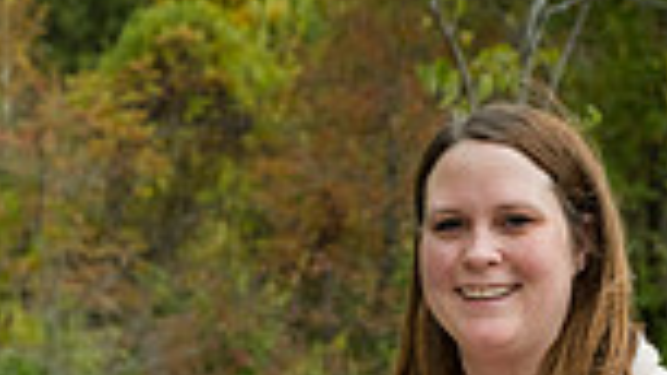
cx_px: 253
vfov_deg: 8.5
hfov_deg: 15.8
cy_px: 702
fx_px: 2405
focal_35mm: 136
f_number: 4.5
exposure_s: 1/500
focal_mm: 44
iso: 400
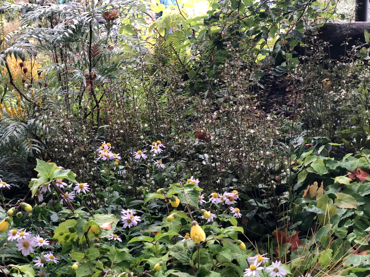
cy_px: 138
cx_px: 185
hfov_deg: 36.8
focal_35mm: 52
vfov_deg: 28.0
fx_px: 556
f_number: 2.4
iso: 100
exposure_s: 1/60
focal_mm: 6
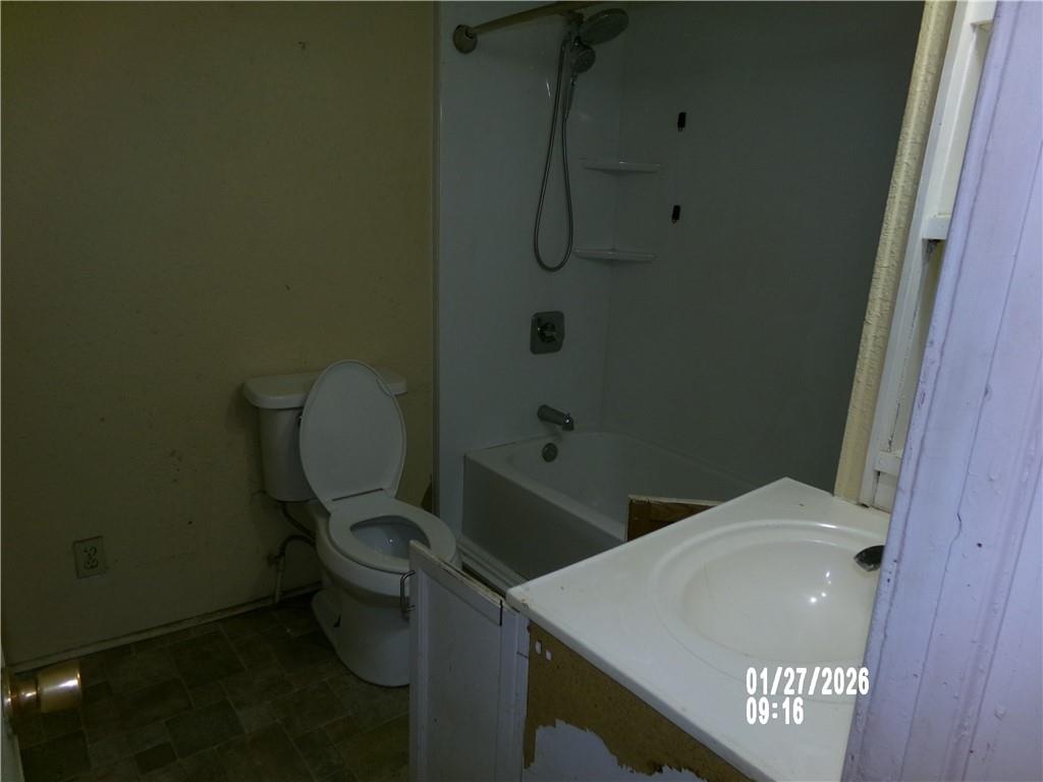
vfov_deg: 56.8
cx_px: 522
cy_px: 391
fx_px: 723
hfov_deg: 71.6
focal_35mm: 24
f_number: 3.7
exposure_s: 1/34
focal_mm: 4.3
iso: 200
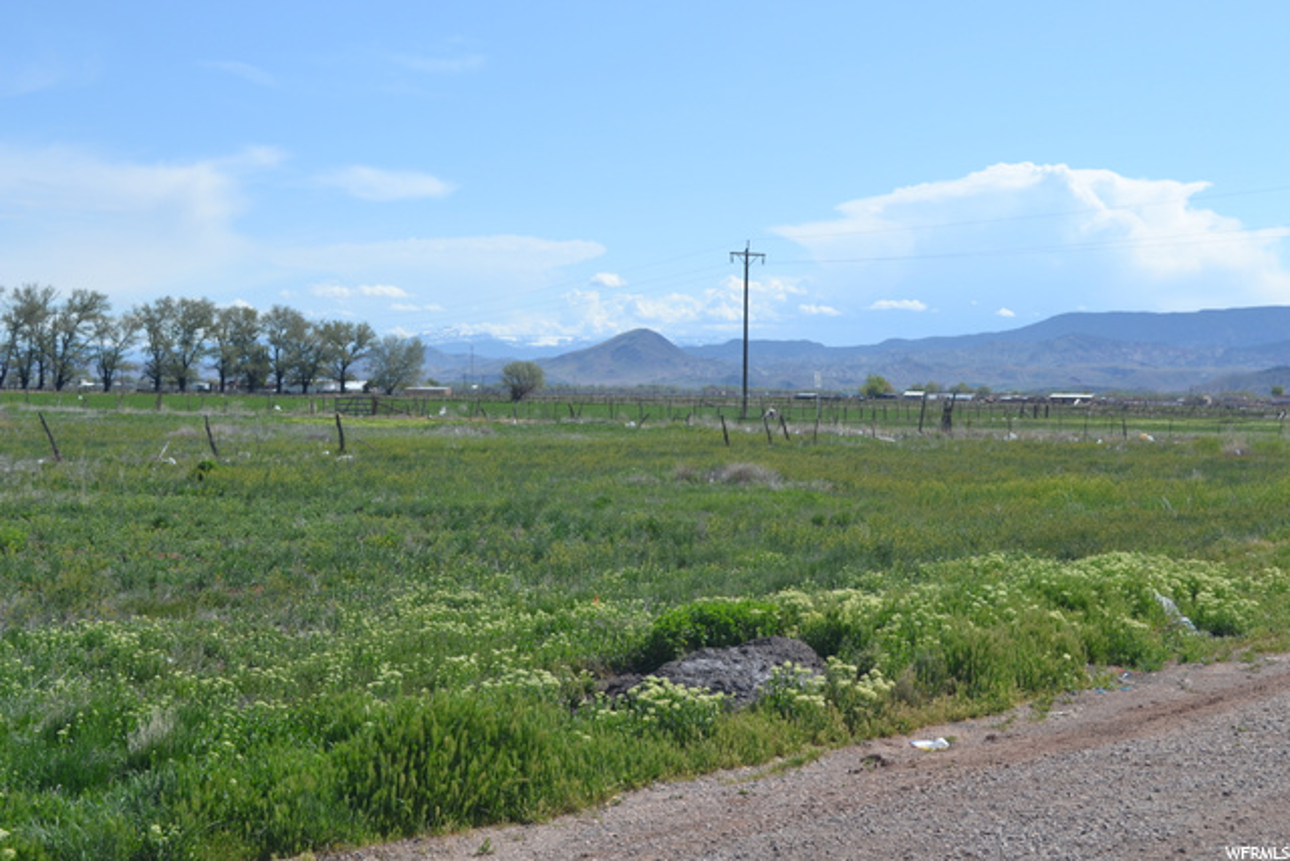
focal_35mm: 54
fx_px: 1935
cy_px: 430
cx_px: 645
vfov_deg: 25.1
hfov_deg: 36.9
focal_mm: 36
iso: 100
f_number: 8
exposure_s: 1/250
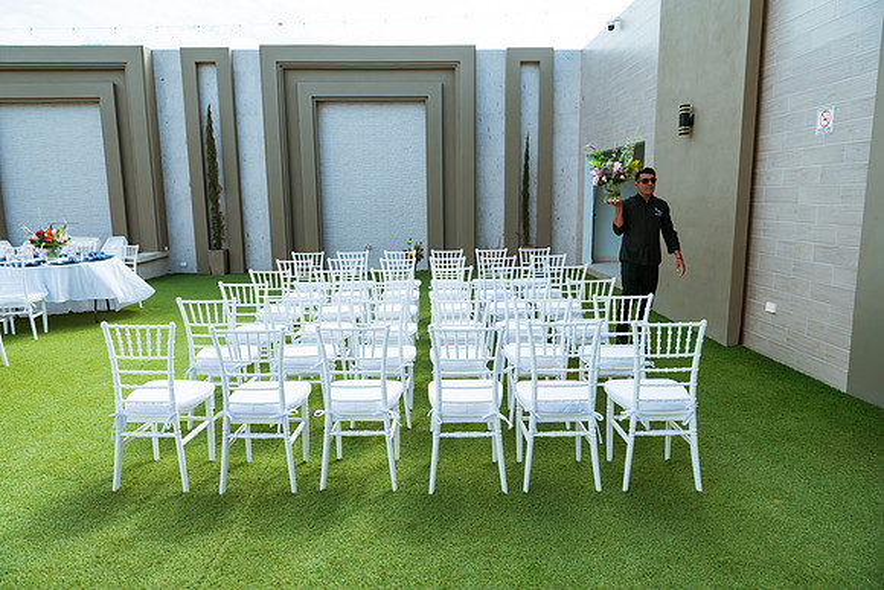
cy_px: 295
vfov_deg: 53.2
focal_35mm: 24
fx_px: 589
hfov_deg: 73.7
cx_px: 442
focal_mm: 24
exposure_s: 1/800
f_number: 4
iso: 100
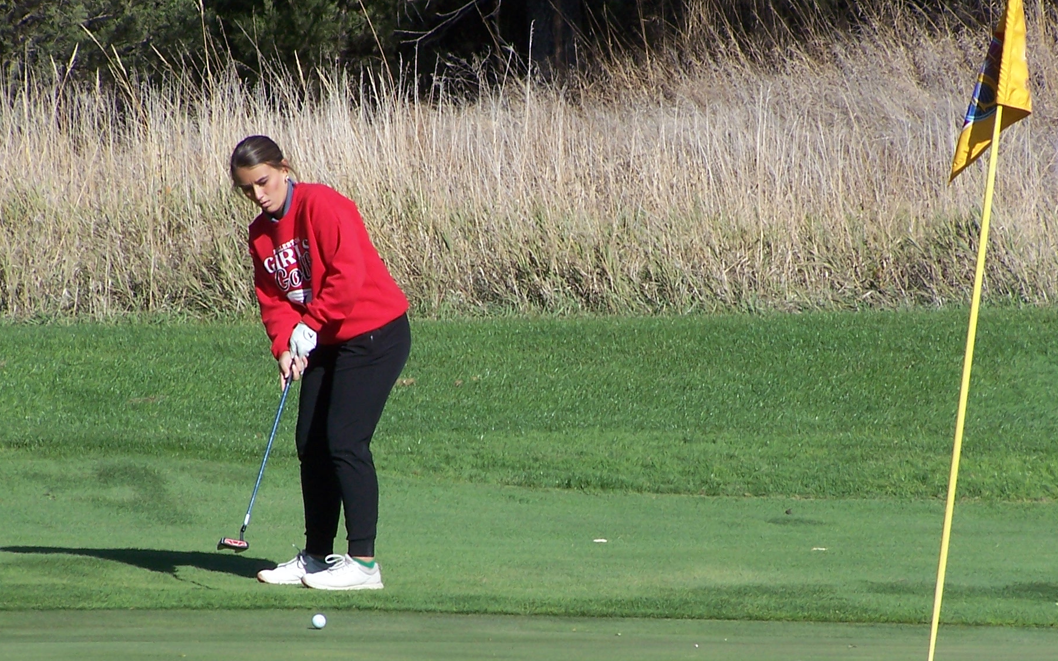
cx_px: 586
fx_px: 11246
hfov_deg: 5.4
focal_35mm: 390
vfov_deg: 3.4
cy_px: 446
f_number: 5
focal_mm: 47.7
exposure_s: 1/500
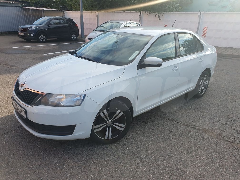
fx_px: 180
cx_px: 120
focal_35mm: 26
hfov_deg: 67.3
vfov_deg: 53.1
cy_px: 90
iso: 50
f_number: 2.4
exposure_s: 1/540
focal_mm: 4.32
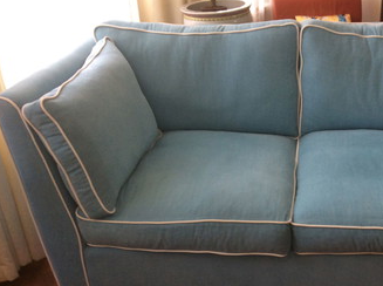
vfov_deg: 28.9
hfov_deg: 37.5
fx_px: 552
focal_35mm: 50
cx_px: 277
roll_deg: +2.6
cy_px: 172
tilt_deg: -28.8
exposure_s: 1/25
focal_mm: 3.3
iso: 40
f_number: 2.4
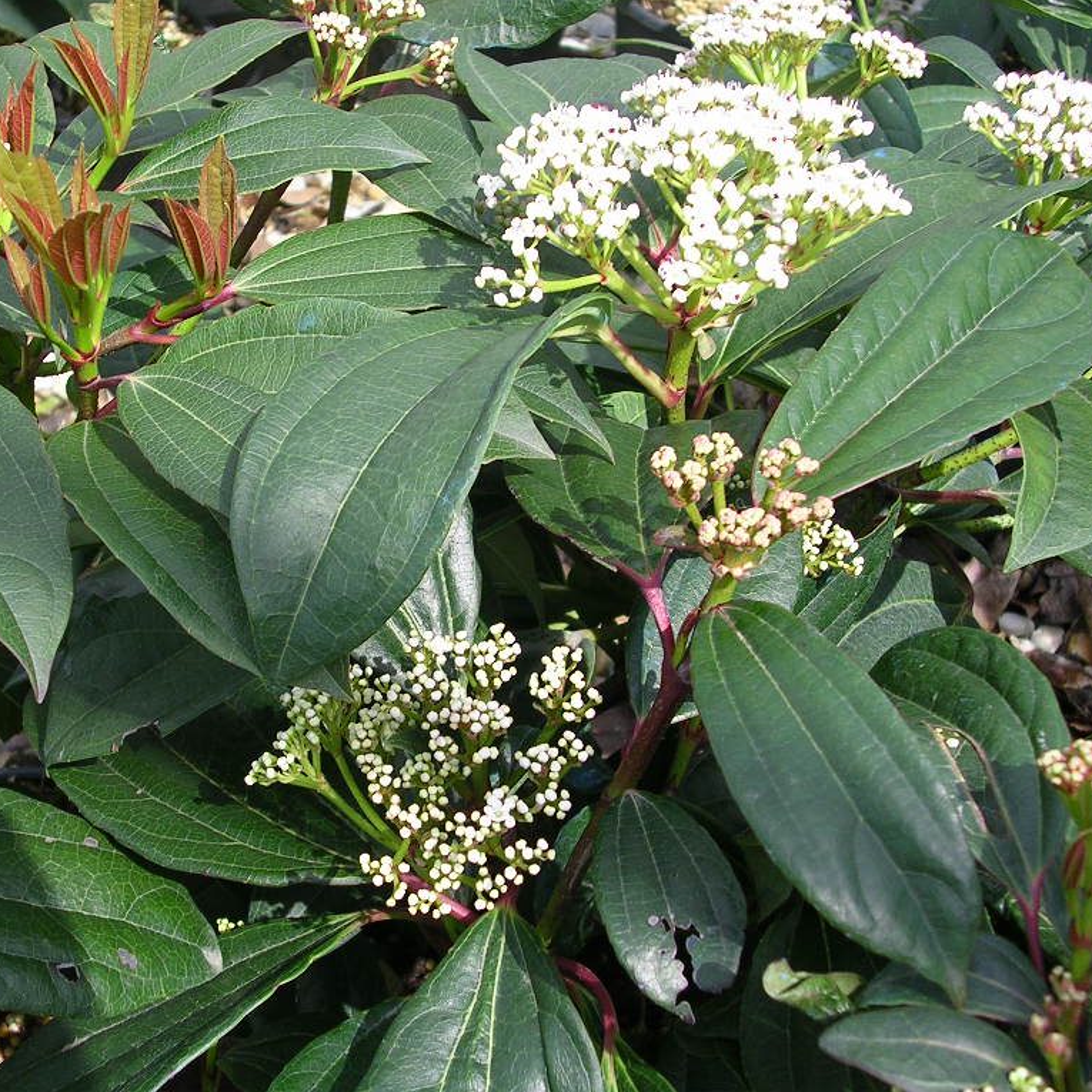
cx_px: 381
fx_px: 2070
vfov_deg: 29.6
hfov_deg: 29.4
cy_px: 545
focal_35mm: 58
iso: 50
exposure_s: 1/192
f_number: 3.1
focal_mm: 7.5
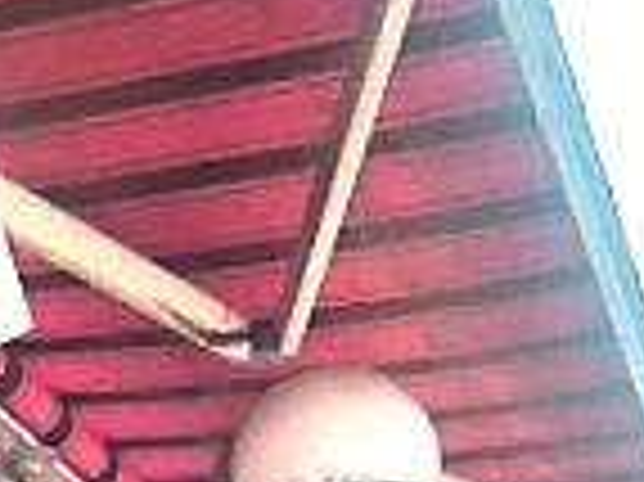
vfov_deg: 14.6
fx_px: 1822
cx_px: 86
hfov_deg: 19.7
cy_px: 568
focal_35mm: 98
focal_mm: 1.85
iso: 250
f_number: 2.4
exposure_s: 1/612
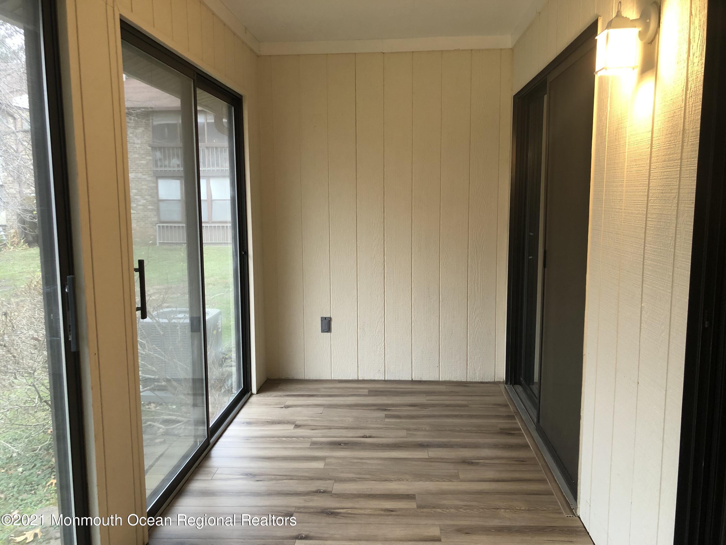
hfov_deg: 63.4
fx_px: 587
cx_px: 363
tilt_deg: -7.3
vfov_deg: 49.7
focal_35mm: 28
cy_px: 272
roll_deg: +0.9
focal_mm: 4
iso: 40
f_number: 1.8
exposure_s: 1/30
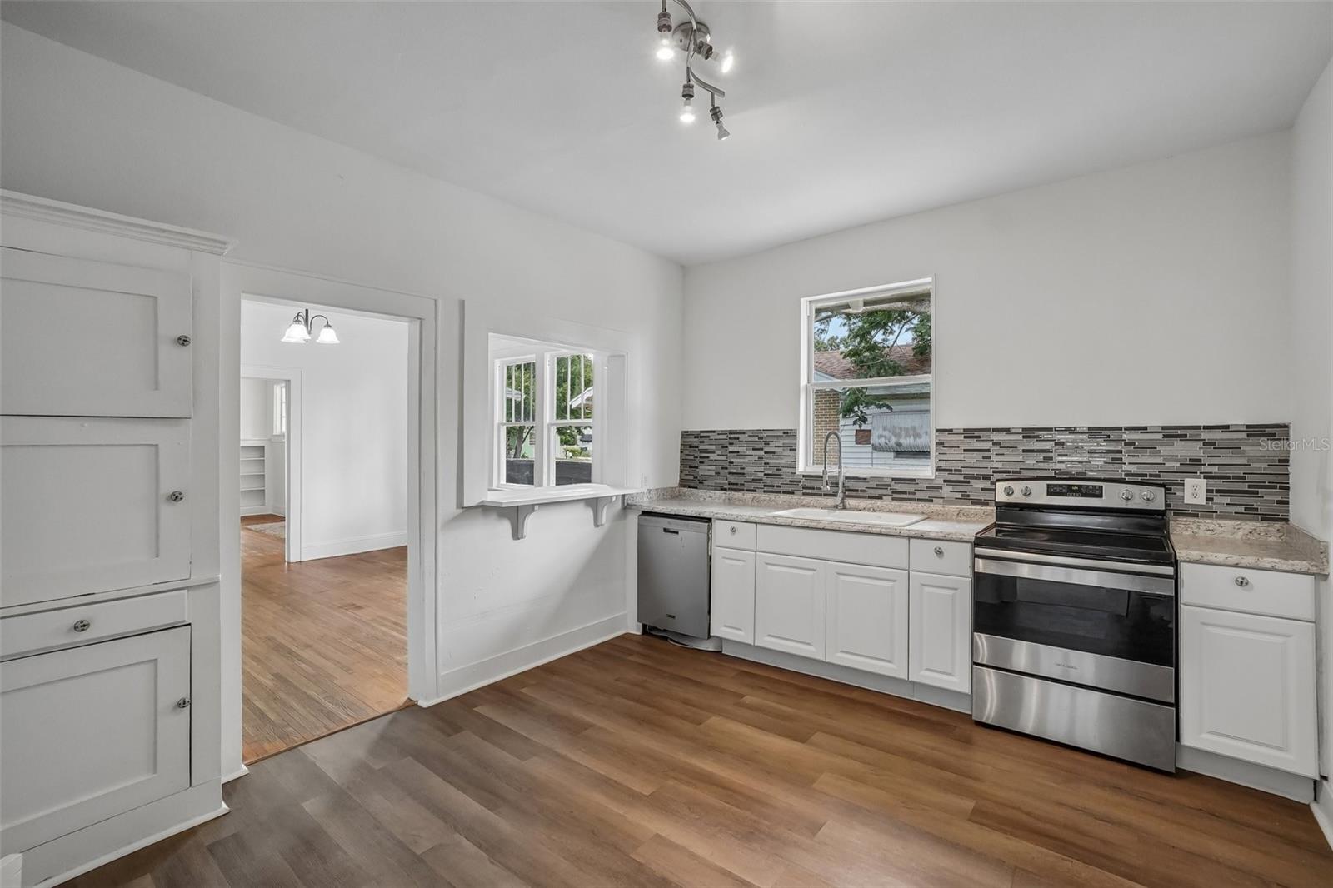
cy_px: 444
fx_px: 555
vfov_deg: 77.3
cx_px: 666
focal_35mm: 15
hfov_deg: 100.4
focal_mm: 10
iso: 640
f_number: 8
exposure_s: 1/30
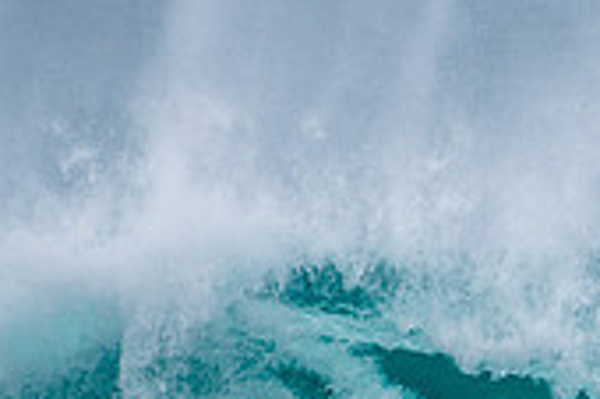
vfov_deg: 0.7
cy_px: 603
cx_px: 852
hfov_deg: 1.0
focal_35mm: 2093
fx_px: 34849
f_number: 5.6
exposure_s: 1/1250
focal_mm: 500
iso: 250
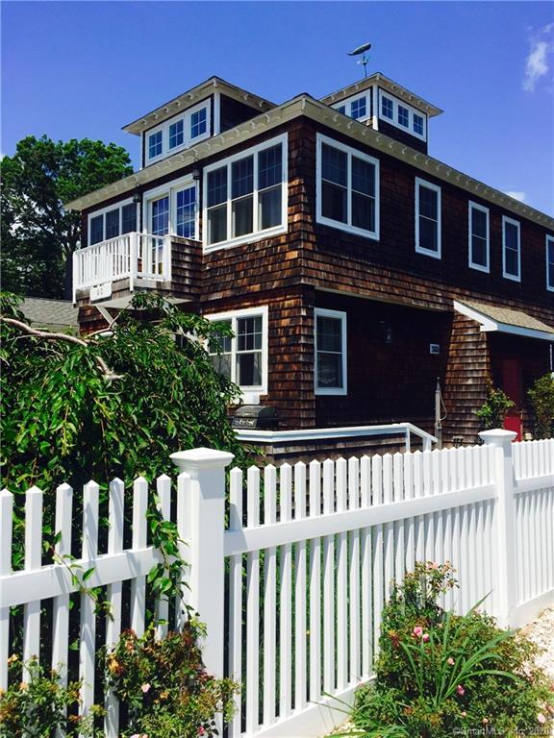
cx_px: 277
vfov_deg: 61.7
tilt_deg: +3.3
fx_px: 619
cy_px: 369
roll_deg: +1.9
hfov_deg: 48.2
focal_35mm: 29
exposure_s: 1/2475
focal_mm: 4.15
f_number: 2.2
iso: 32
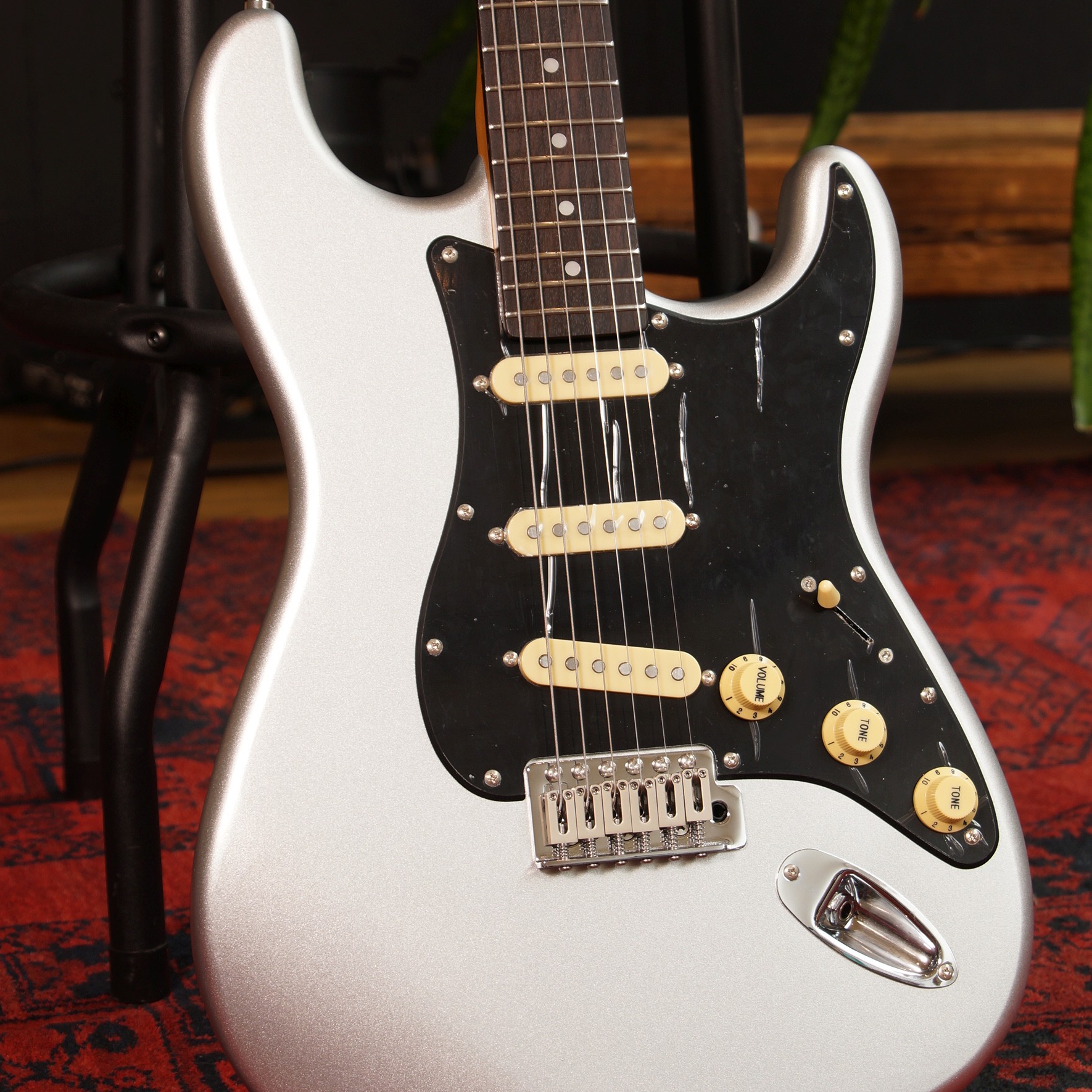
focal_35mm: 89
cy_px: 424
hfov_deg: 19.6
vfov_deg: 19.6
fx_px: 3164
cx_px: 549
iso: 100
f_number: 5.6
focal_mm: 45
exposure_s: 1/10
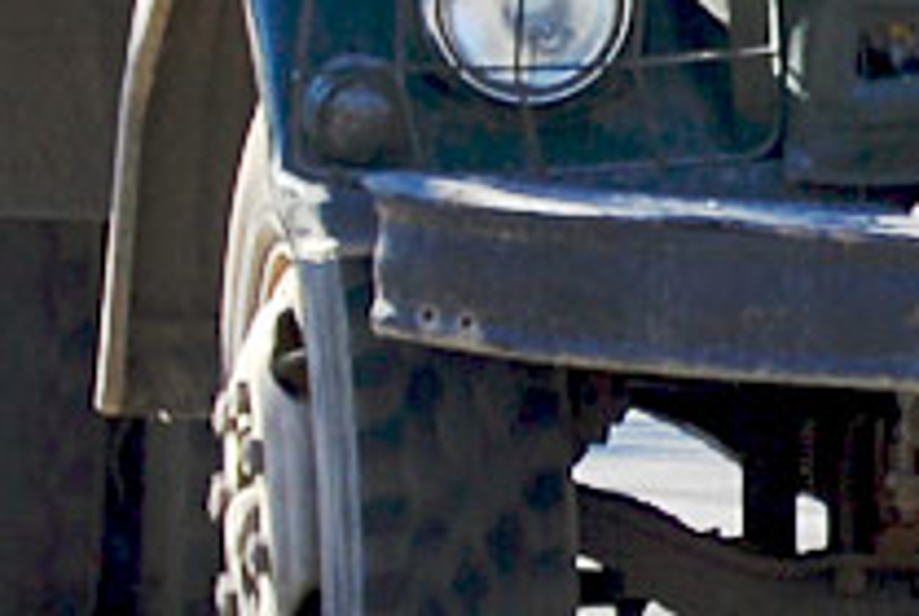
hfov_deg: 3.0
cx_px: 1266
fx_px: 17588
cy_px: -475
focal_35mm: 688
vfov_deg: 2.0
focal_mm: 80
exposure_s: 1/200
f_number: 5.3
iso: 100
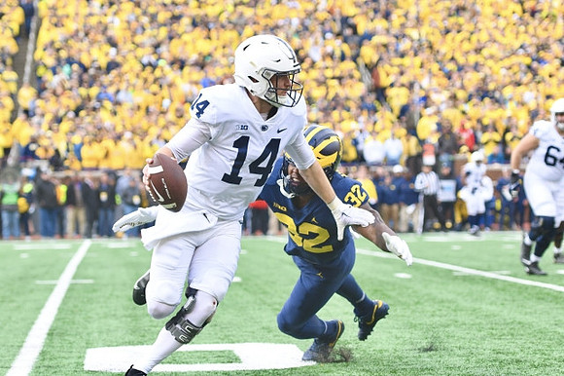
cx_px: 282
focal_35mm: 127
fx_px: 1988
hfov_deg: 16.1
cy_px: 188
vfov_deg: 10.8
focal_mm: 85
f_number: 2.8
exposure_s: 1/2000
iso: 640
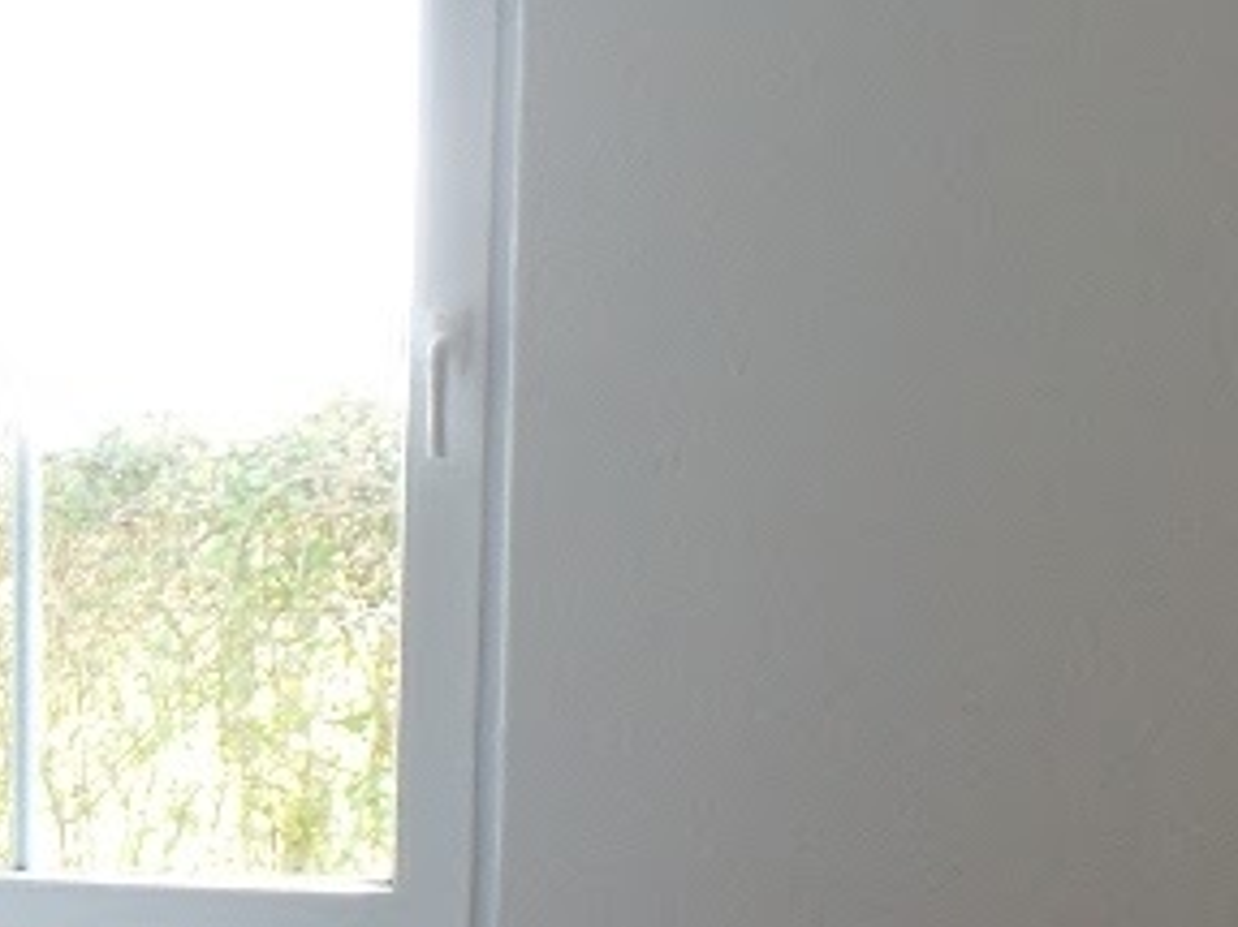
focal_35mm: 82
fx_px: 2931
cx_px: -694
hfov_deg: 20.1
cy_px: 927
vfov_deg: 17.6
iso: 120
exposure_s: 1/30
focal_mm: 4.1
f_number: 2.8
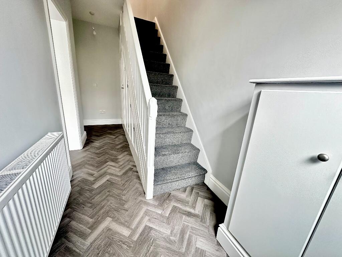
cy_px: 128
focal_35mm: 14
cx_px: 171
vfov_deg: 85.7
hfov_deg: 102.1
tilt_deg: -15.6
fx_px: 138
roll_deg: -3.5
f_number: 2.2
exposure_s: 1/70
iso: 320
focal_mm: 2.22
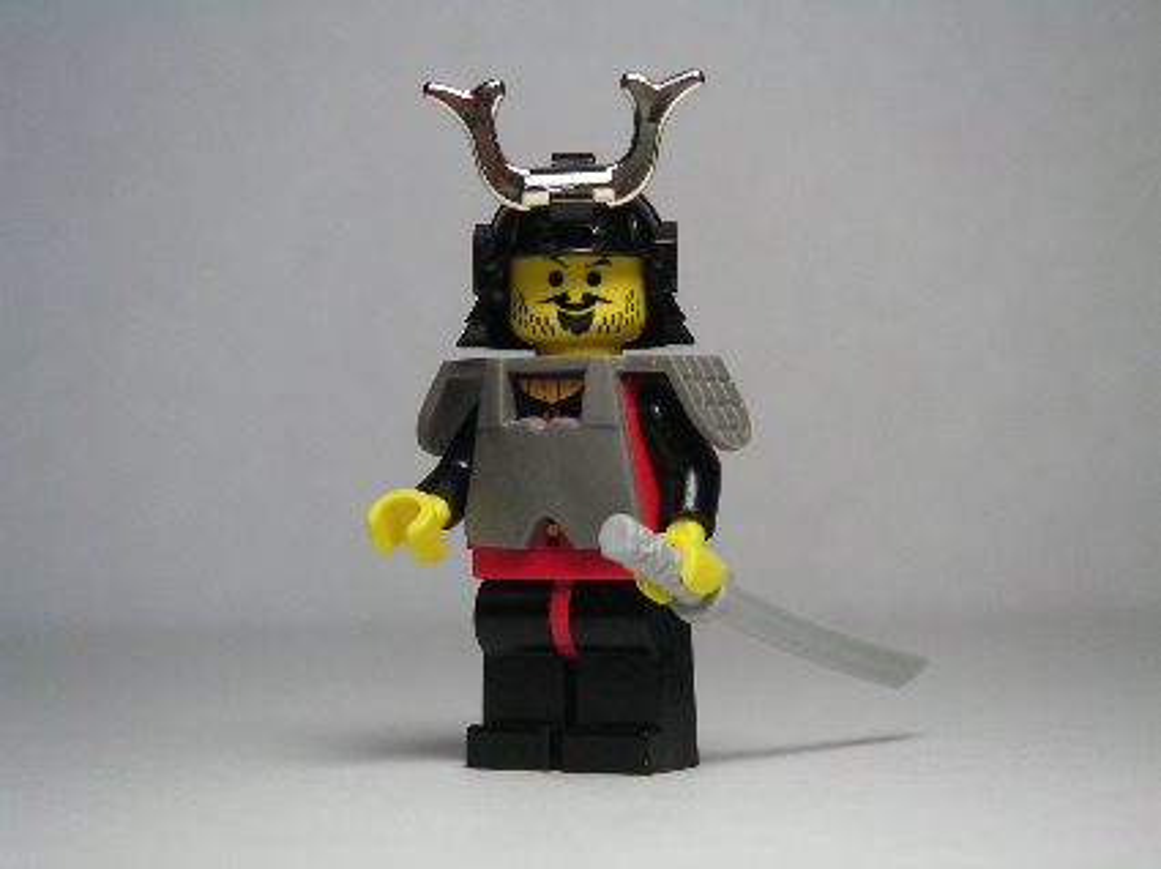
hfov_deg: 19.7
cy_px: 434
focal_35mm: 100
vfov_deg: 14.8
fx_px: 3351
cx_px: 580
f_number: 3.5
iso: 100
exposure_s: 1/90
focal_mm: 15.5
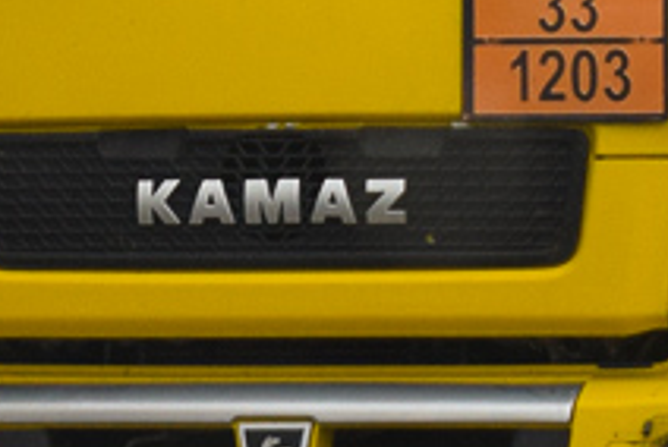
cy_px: -25
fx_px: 7562
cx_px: 533
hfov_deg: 5.1
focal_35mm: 407
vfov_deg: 3.4
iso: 400
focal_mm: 48
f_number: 5.3
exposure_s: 1/1000
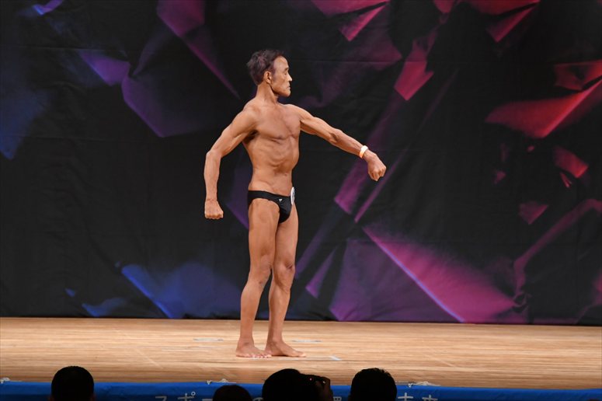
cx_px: 301
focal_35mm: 240
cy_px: 200
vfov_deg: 5.7
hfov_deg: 8.6
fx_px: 4011
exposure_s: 1/400
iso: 3200
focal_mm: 160
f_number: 5.6
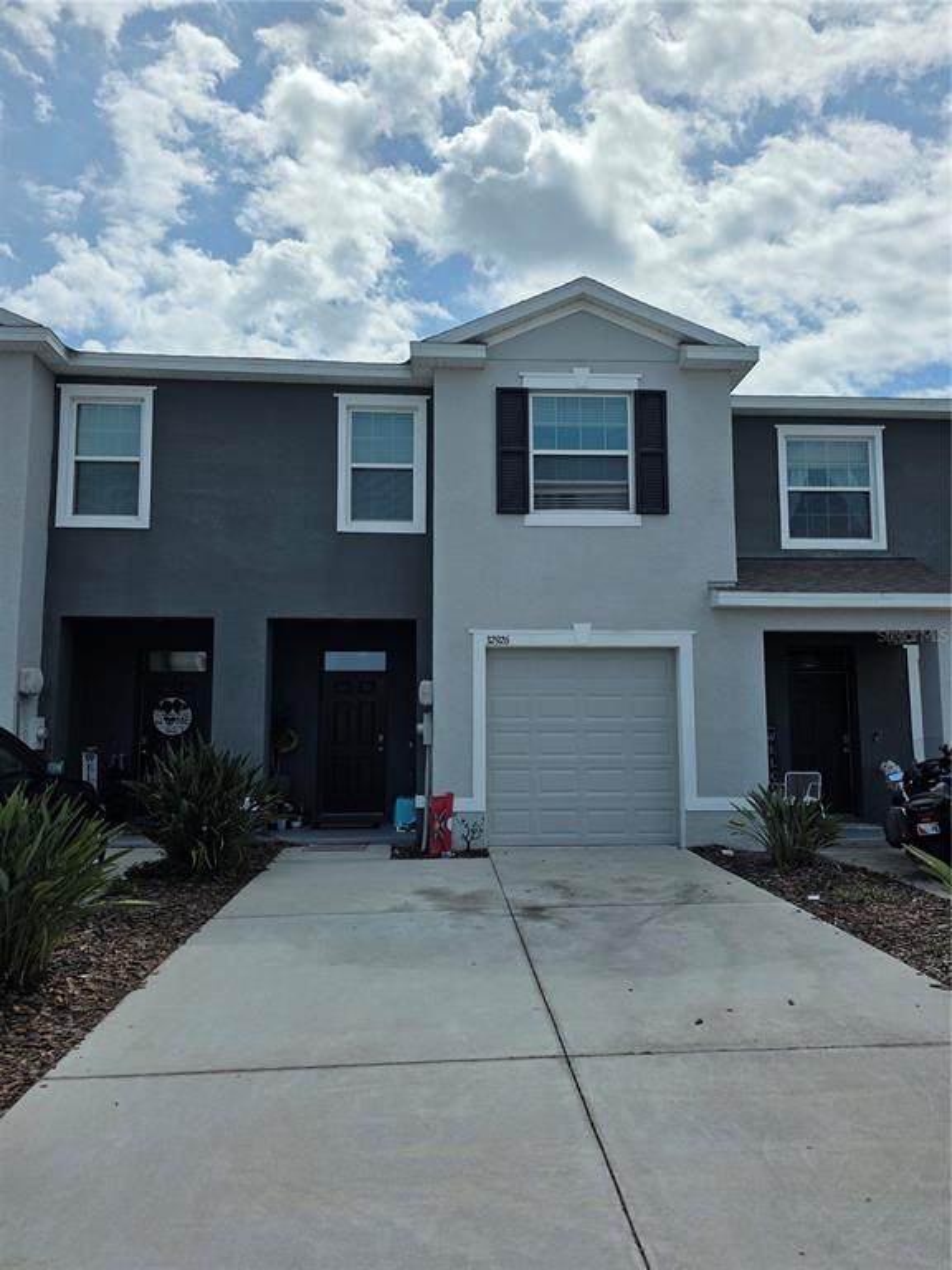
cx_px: 476
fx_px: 843
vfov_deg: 73.9
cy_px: 635
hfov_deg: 58.9
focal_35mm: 23
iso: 40
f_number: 1.7
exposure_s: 1/7944
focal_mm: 6.3
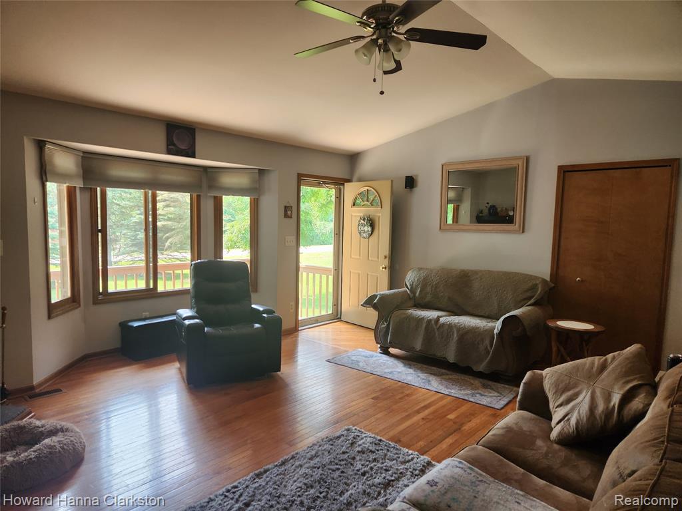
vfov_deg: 58.9
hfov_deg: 73.9
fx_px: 453
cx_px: 341
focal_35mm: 23
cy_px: 256
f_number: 1.8
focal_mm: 5.4
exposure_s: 1/180
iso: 200
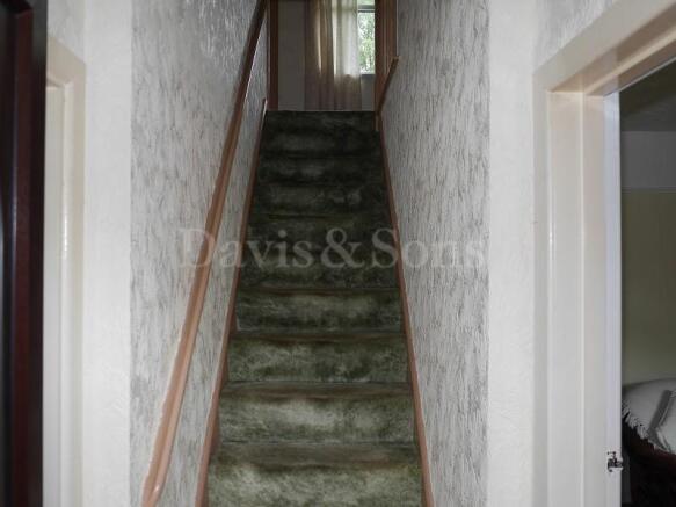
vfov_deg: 49.7
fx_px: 547
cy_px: 254
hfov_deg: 63.5
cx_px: 338
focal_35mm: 28
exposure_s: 1/60
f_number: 2.5
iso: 200
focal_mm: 14
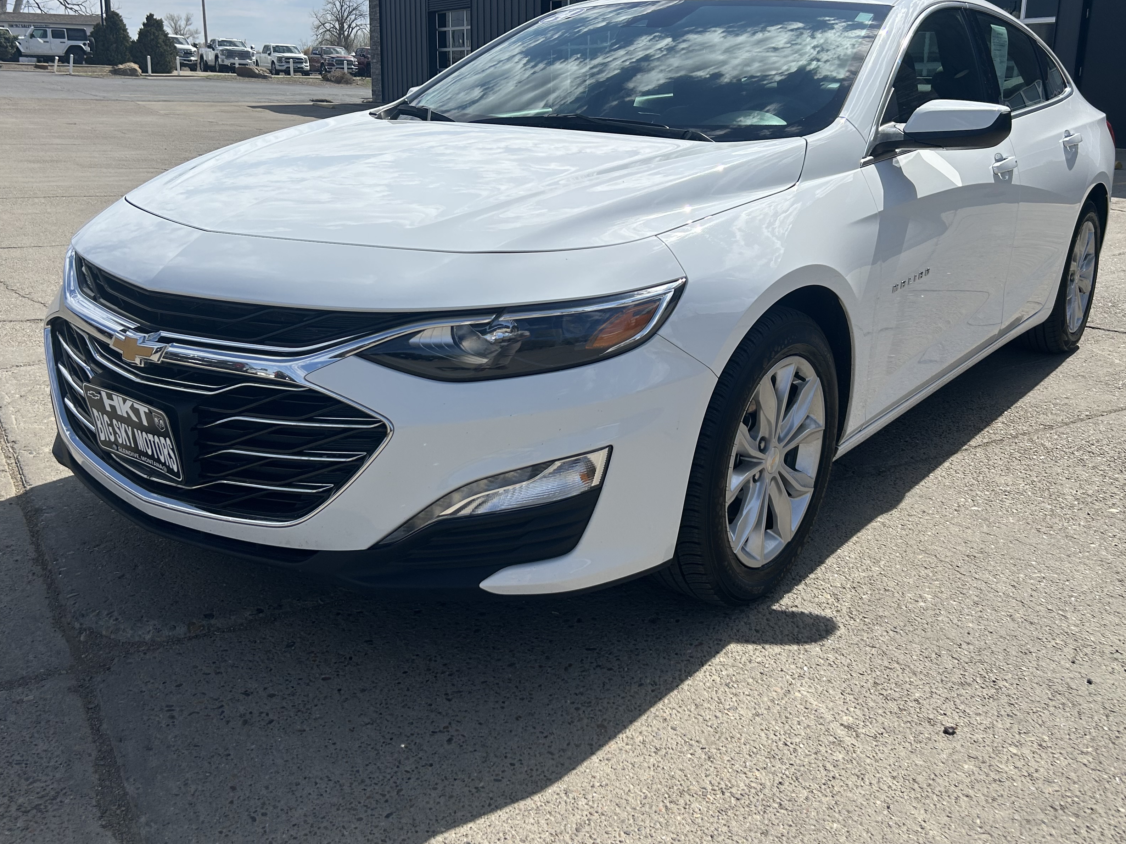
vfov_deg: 42.7
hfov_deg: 55.3
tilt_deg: -13.9
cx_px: 556
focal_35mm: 33
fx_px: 1073
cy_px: 327
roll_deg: -0.9
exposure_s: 1/7463
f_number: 1.5
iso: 50
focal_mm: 5.7
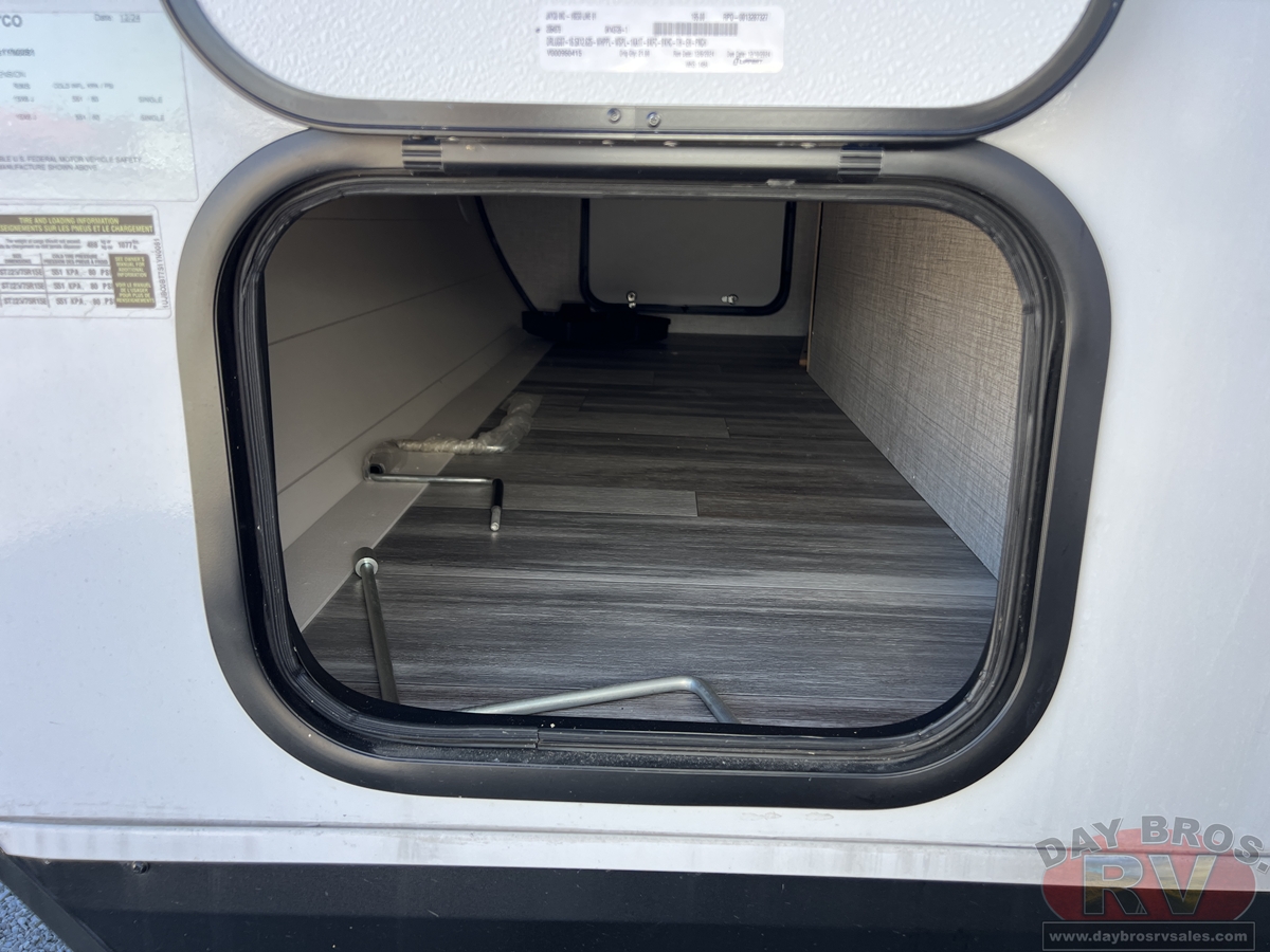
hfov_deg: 67.3
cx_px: 635
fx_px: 954
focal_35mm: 26
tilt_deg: -13.4
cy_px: 476
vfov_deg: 53.1
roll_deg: -1.3
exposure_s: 1/427
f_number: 1.5
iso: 50
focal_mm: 5.7
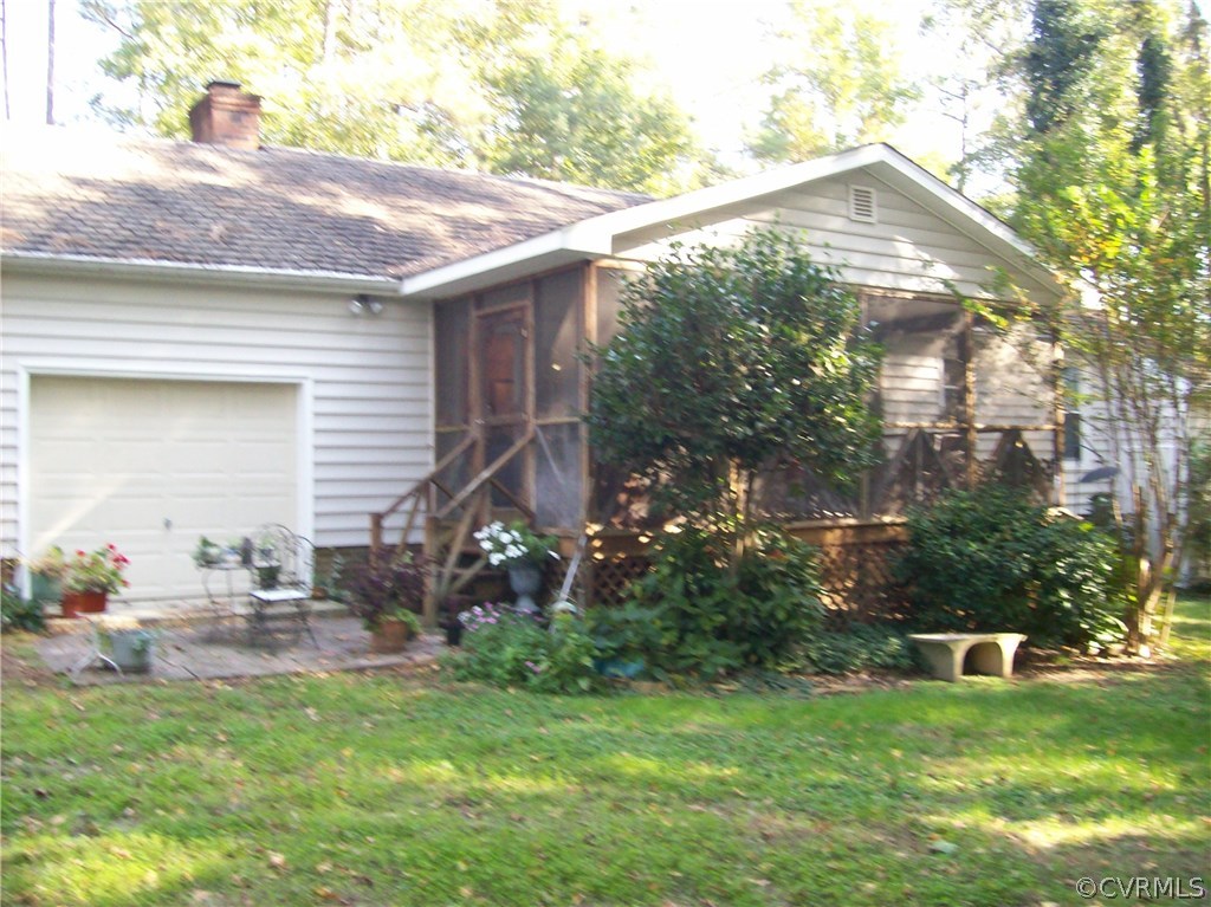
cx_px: 606
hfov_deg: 51.4
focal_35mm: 36
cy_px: 454
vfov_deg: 39.6
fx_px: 1259
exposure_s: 1/84.5
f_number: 2.7
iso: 200
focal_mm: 6
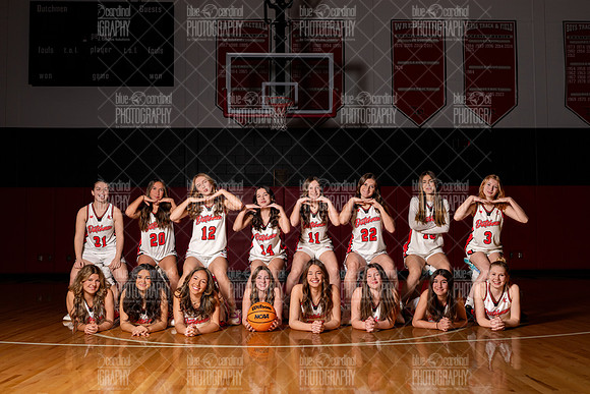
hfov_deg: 54.4
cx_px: 295
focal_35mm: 35
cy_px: 197
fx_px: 574
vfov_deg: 37.9
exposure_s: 1/800
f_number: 2.5
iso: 250
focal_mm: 35
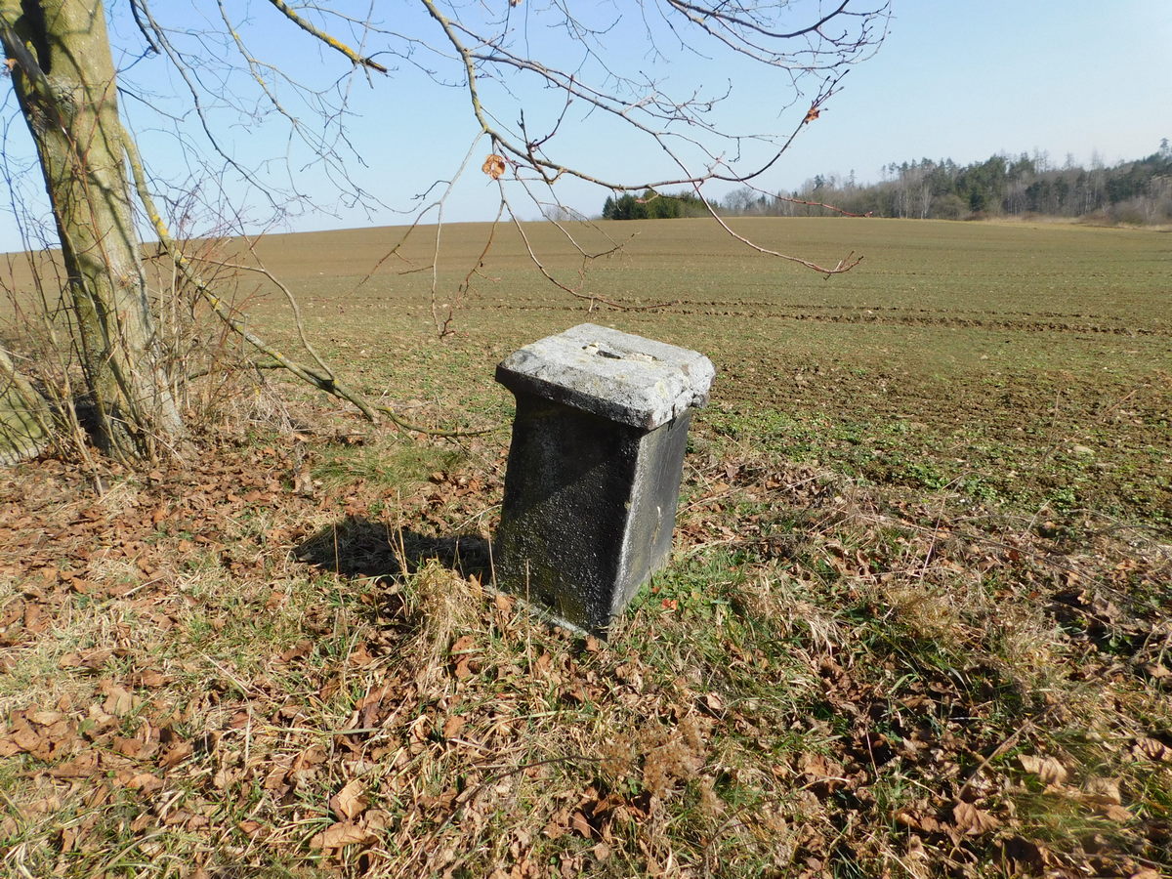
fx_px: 779
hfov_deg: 73.9
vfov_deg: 58.9
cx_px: 586
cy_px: 440
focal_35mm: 23
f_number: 3
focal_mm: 4
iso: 125
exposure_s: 1/1250
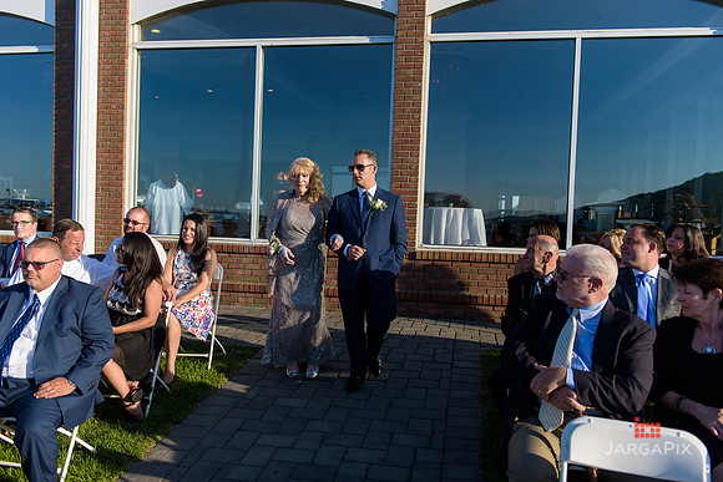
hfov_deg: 63.6
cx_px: 362
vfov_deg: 45.0
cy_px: 241
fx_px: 583
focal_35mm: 29
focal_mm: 29
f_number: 3.2
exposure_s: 1/1600
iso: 200
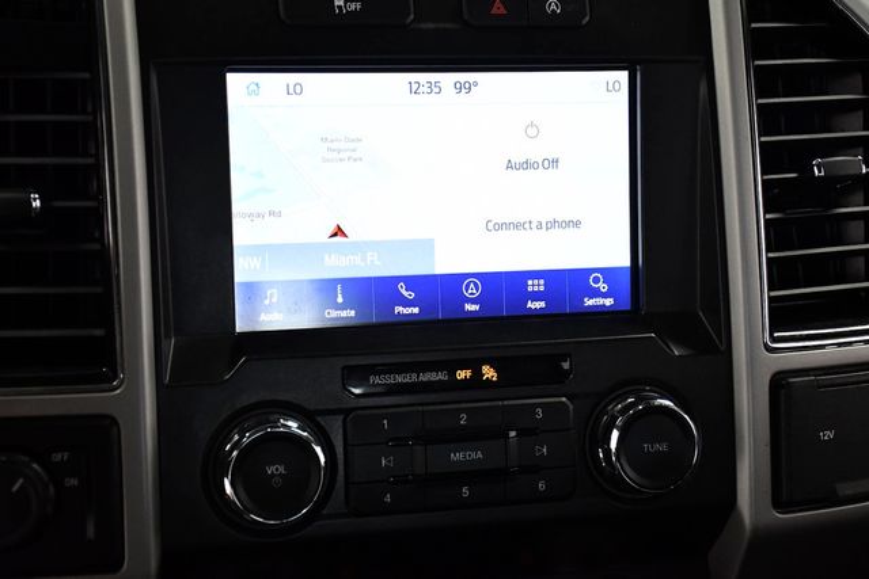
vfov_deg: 21.6
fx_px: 1521
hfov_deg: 31.9
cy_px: 290
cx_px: 434
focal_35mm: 63
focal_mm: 42
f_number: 4.5
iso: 2500
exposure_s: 1/320
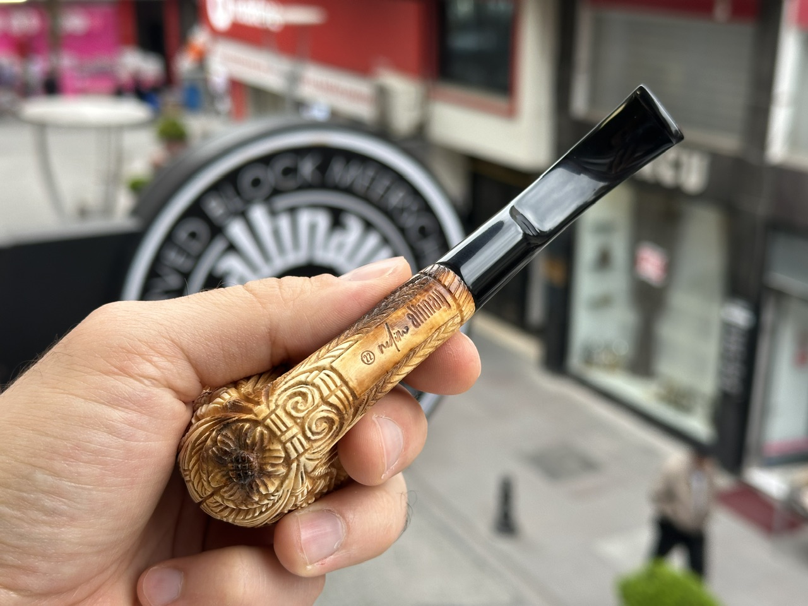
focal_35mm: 48
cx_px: 404
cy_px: 303
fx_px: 1120
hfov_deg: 39.7
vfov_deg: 30.3
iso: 64
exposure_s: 1/174
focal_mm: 6.86
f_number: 1.78
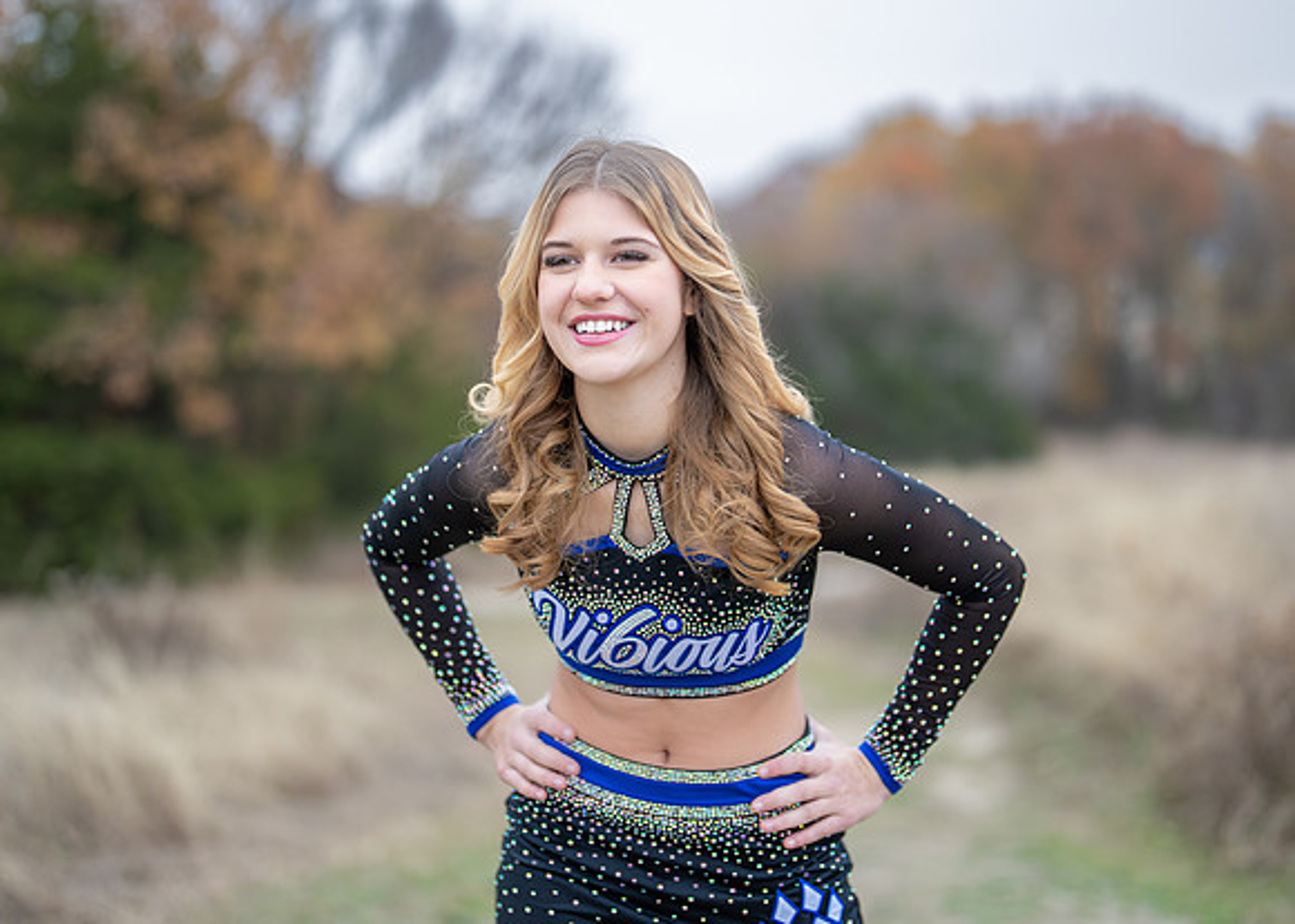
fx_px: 2321
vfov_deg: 22.5
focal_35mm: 63
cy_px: 381
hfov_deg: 31.2
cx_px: 665
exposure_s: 1/1000
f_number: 1.2
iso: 400
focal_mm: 50
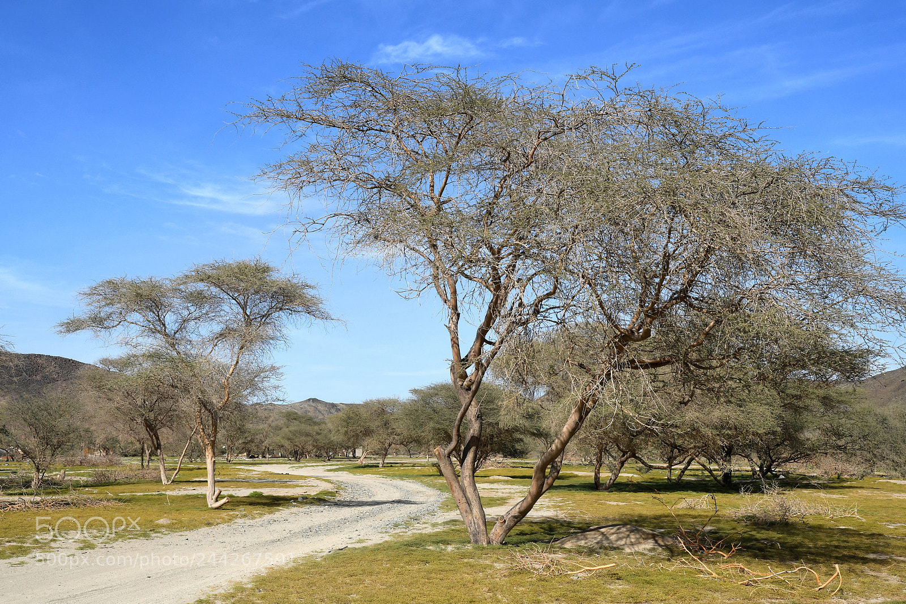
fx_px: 1170
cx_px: 453
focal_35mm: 46
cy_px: 302
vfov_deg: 28.9
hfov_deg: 42.3
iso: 200
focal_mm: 31
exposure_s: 1/500
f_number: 11
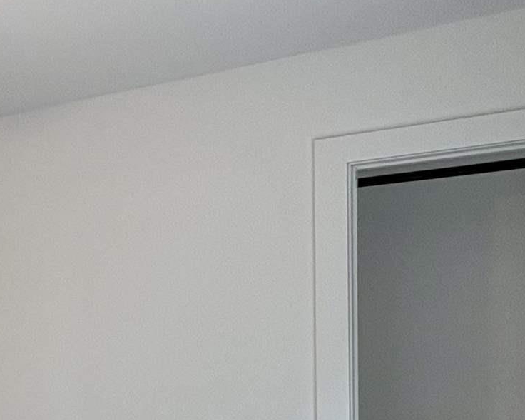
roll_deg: +1.1
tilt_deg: +0.6
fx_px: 886
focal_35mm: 57
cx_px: -294
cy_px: 358
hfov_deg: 24.4
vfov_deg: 26.0
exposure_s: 1/60
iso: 160
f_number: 2.2
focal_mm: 2.22
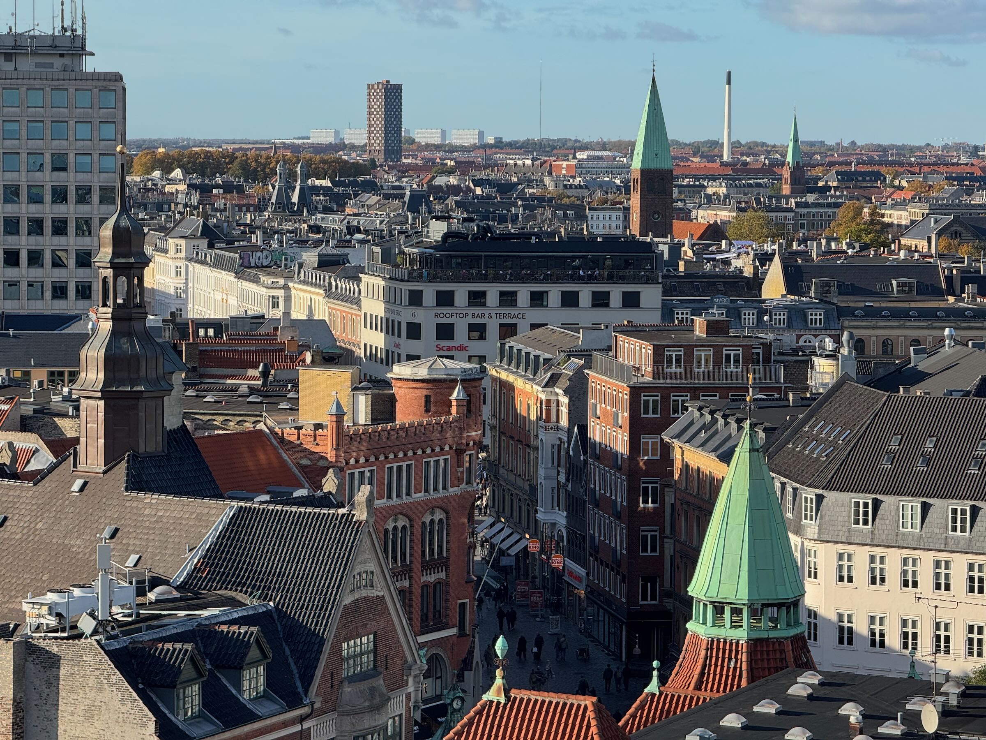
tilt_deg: -3.5
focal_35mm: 120
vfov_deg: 12.3
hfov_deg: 16.4
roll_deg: -0.3
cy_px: 370
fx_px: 3418
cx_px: 493
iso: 50
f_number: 2.8
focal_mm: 15.66
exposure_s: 1/891
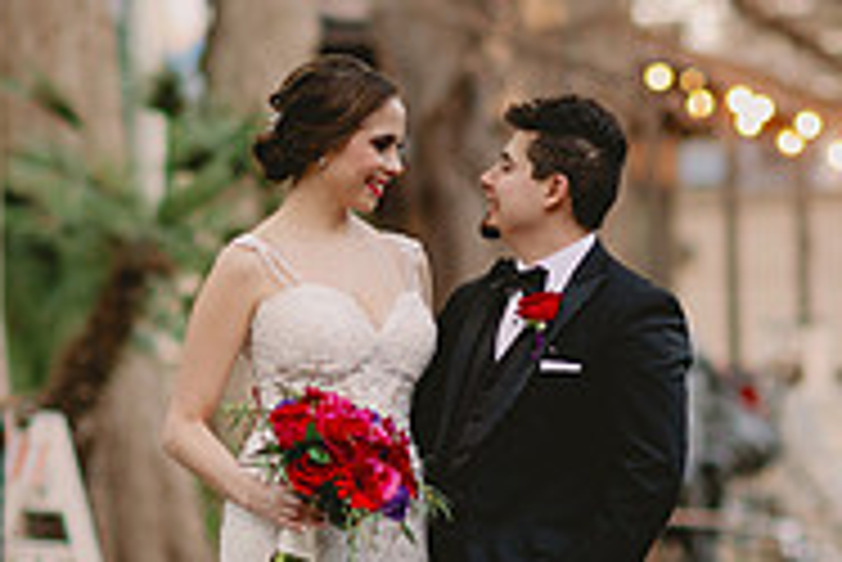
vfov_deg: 5.2
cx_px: 743
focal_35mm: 263
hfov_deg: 7.8
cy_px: 436
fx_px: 6156
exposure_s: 1/320
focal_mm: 85
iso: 500
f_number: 2
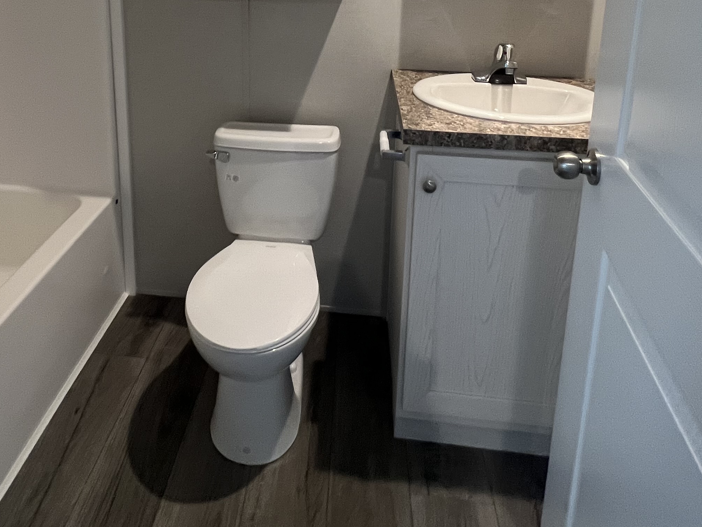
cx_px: 290
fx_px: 527
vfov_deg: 47.2
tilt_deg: -12.9
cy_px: 44
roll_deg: -0.3
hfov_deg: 66.8
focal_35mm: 26
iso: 250
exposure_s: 1/60
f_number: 1.8
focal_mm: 1.57
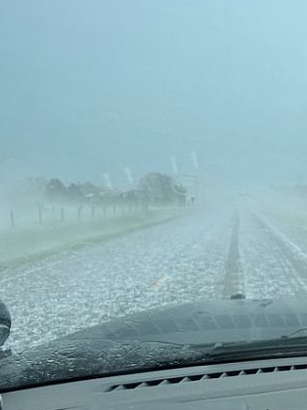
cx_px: 226
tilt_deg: -11.3
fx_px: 461
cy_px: 255
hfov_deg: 36.1
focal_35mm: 39
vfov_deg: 47.4
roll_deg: -1.9
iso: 32
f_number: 1.6
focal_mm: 5.1
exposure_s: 1/874
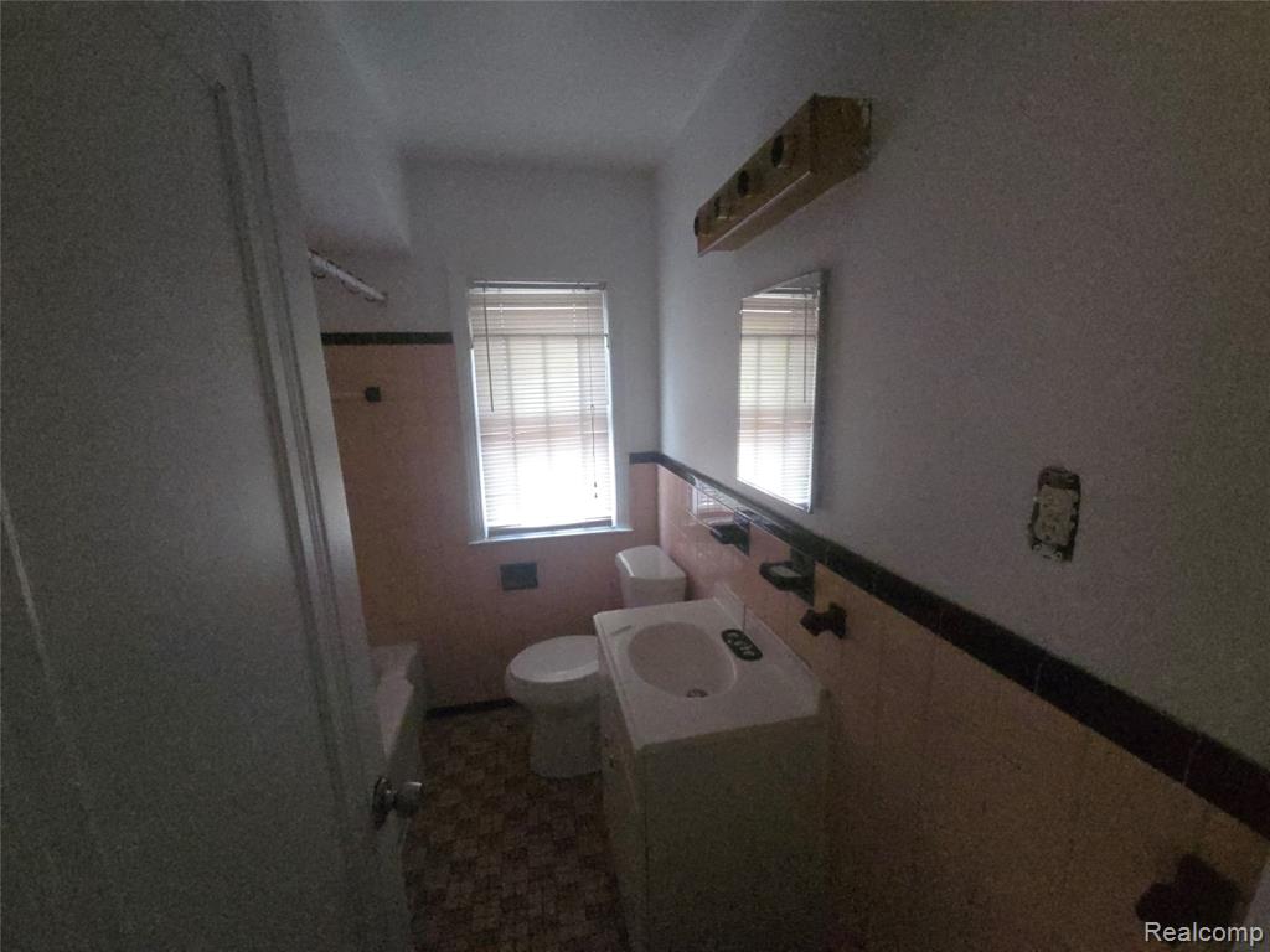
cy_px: 476
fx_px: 477
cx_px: 635
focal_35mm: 13
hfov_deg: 106.2
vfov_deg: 89.9
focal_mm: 2.2
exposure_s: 1/50
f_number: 2.2
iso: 1250
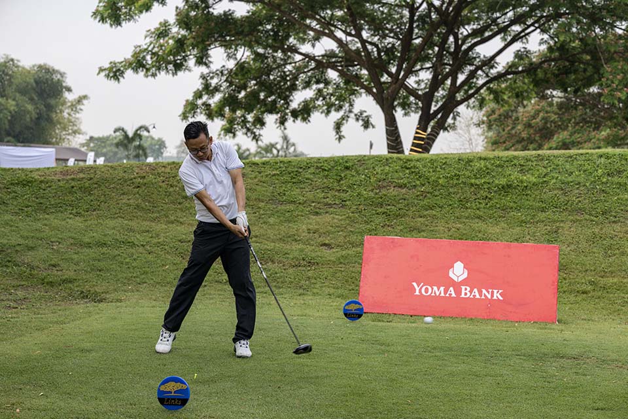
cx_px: 314
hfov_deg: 28.8
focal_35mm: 70
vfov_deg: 19.5
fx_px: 1221
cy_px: 210
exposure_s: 1/2500
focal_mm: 70
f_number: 5
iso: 1250
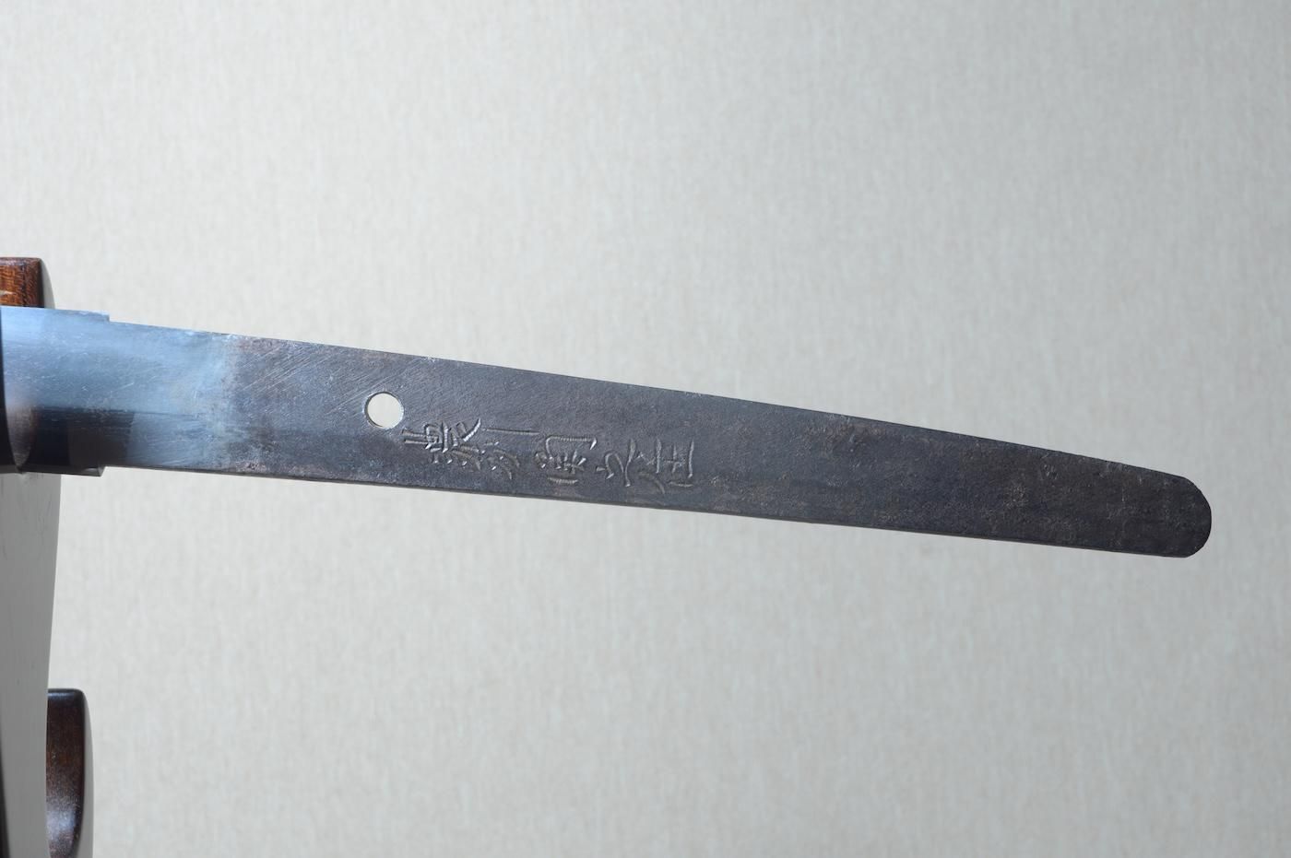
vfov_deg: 20.6
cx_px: 646
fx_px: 2365
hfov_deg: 30.5
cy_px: 429
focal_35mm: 66
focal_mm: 44
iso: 400
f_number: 11
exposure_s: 1/1.6
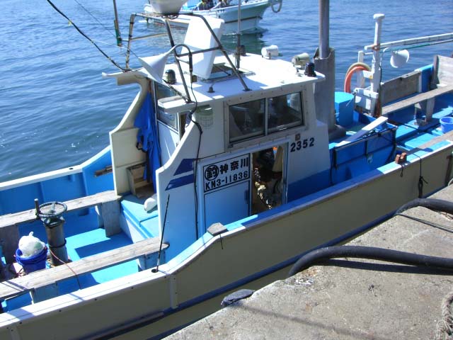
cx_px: 226
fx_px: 497
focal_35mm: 38
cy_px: 170
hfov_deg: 49.0
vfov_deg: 37.7
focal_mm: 6.2
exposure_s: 1/500
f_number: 4.3
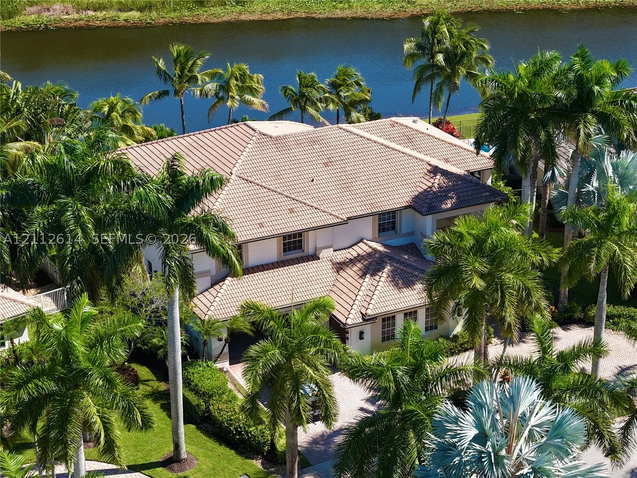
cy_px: 239
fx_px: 1288
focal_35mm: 70
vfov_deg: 21.0
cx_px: 318
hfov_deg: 27.8
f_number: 2.8
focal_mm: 19.35
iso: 160
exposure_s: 1/1000
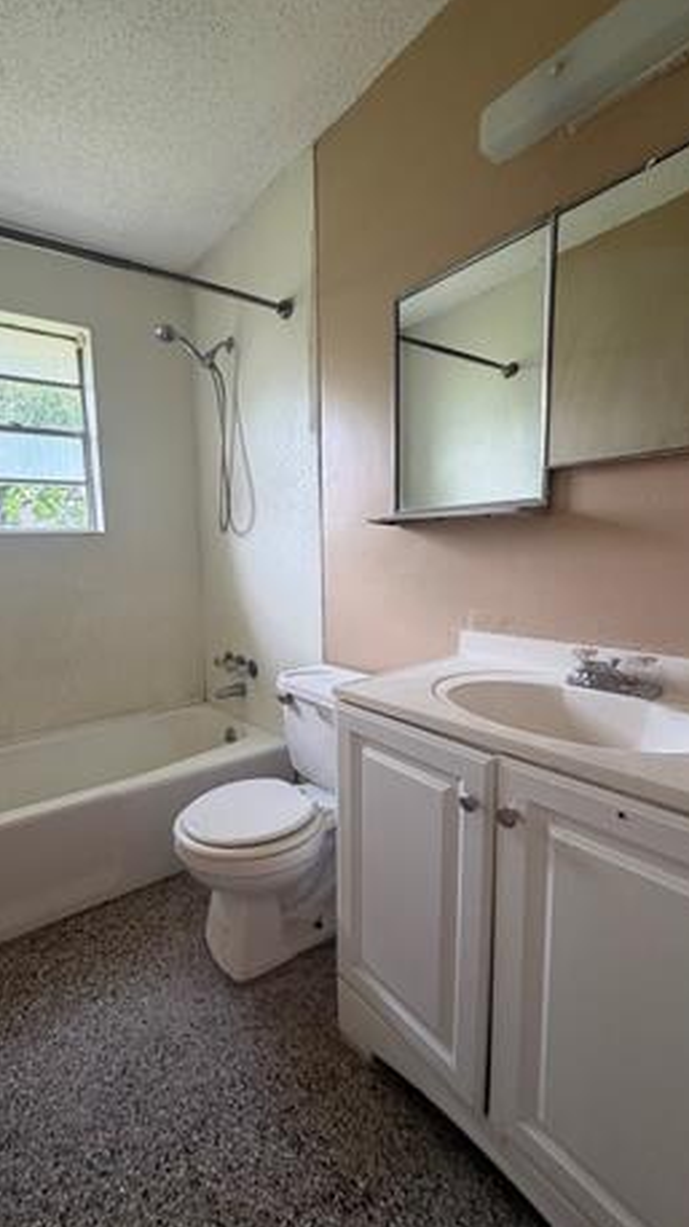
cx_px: 265
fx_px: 521
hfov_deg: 66.1
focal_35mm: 16
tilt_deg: -6.5
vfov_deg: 99.4
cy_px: 616
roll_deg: -0.1
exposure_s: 1/120
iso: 200
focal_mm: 2.22
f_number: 2.2
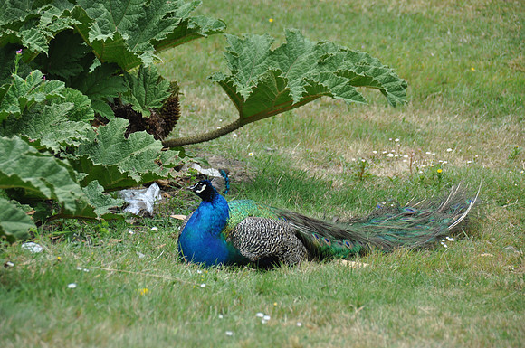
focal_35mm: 202
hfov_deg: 10.2
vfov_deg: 6.8
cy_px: 174
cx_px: 262
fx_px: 2949
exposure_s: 1/400
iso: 320
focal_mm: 135
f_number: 5.6
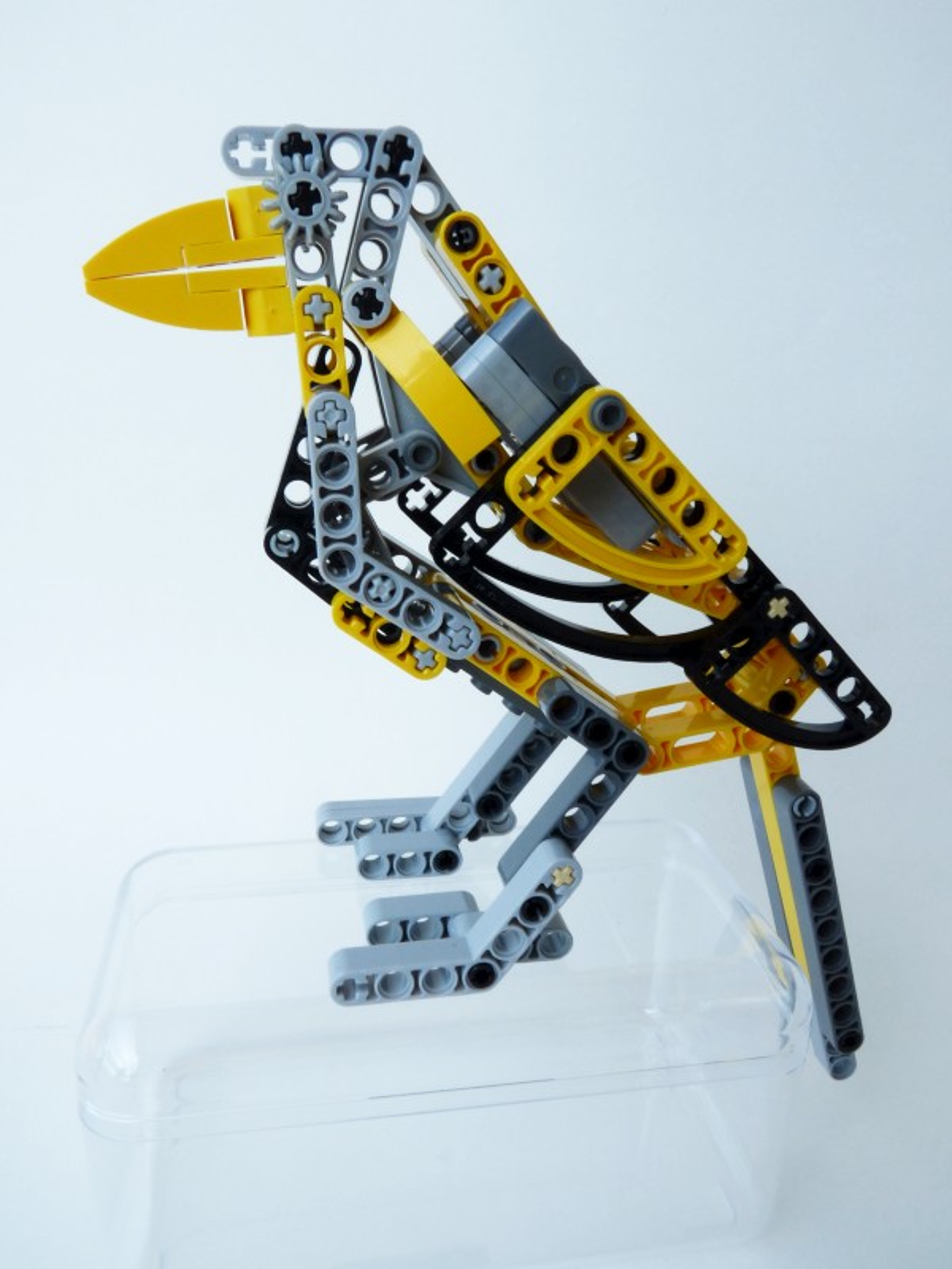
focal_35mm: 27
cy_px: 634
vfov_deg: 65.3
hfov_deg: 51.4
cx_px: 476
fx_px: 990
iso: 100
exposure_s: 1/40
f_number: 8
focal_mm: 4.8
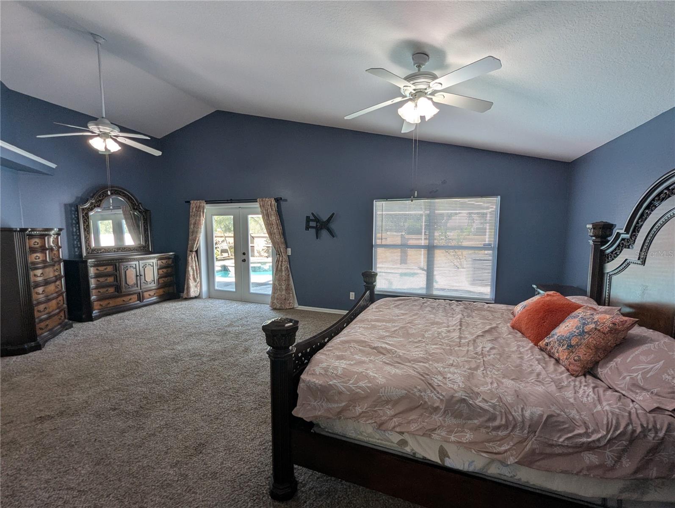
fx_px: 254
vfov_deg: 90.1
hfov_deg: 106.1
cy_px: 254
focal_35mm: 13
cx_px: 338
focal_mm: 1.95
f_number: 2.2
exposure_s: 1/120
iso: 79
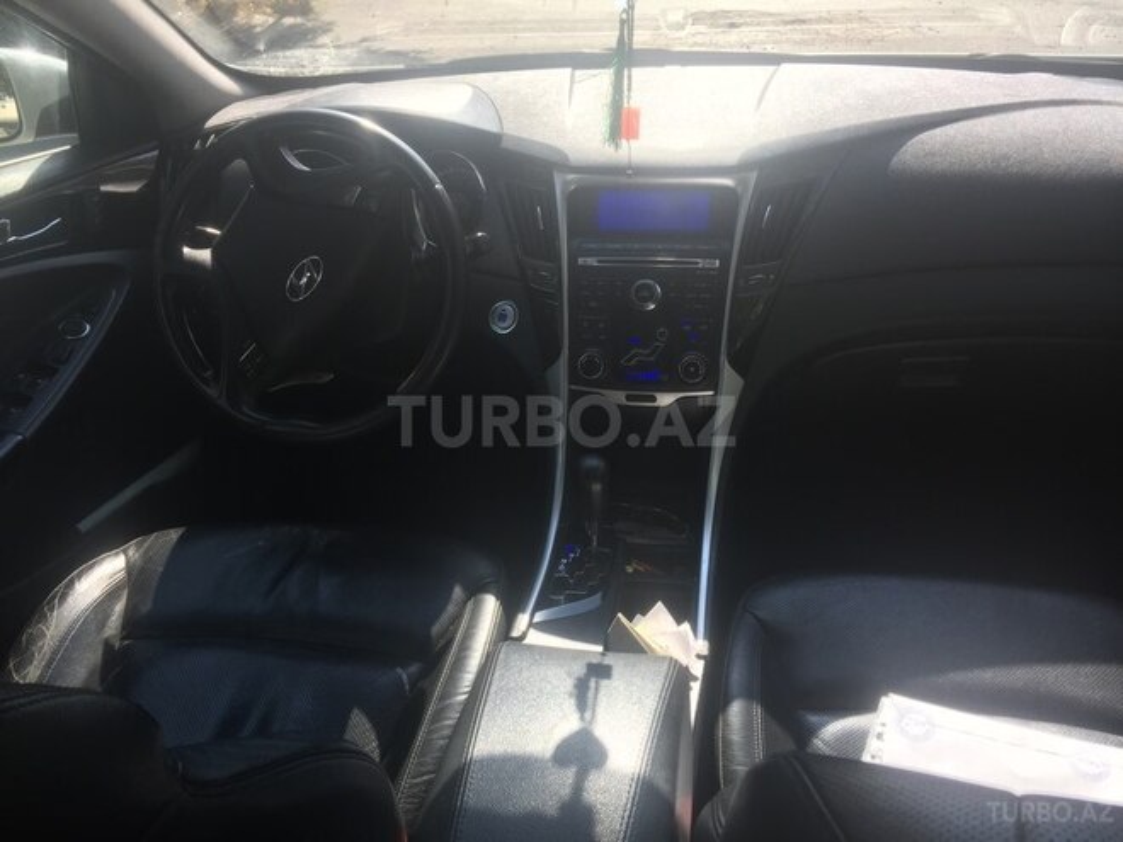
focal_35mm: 29
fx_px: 941
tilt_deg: -26.3
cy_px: 421
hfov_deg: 61.7
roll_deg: +2.2
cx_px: 562
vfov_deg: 48.2
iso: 32
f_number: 2.2
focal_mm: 4.15
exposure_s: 1/370
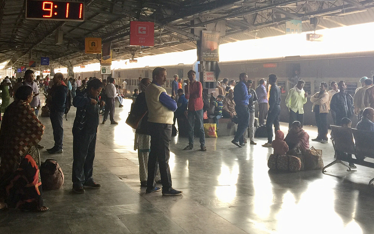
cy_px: 62
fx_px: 510
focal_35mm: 50
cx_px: 179
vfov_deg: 25.6
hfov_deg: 40.3
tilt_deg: +2.5
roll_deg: -1.6
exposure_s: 1/33
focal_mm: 4.15
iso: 32
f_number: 2.2
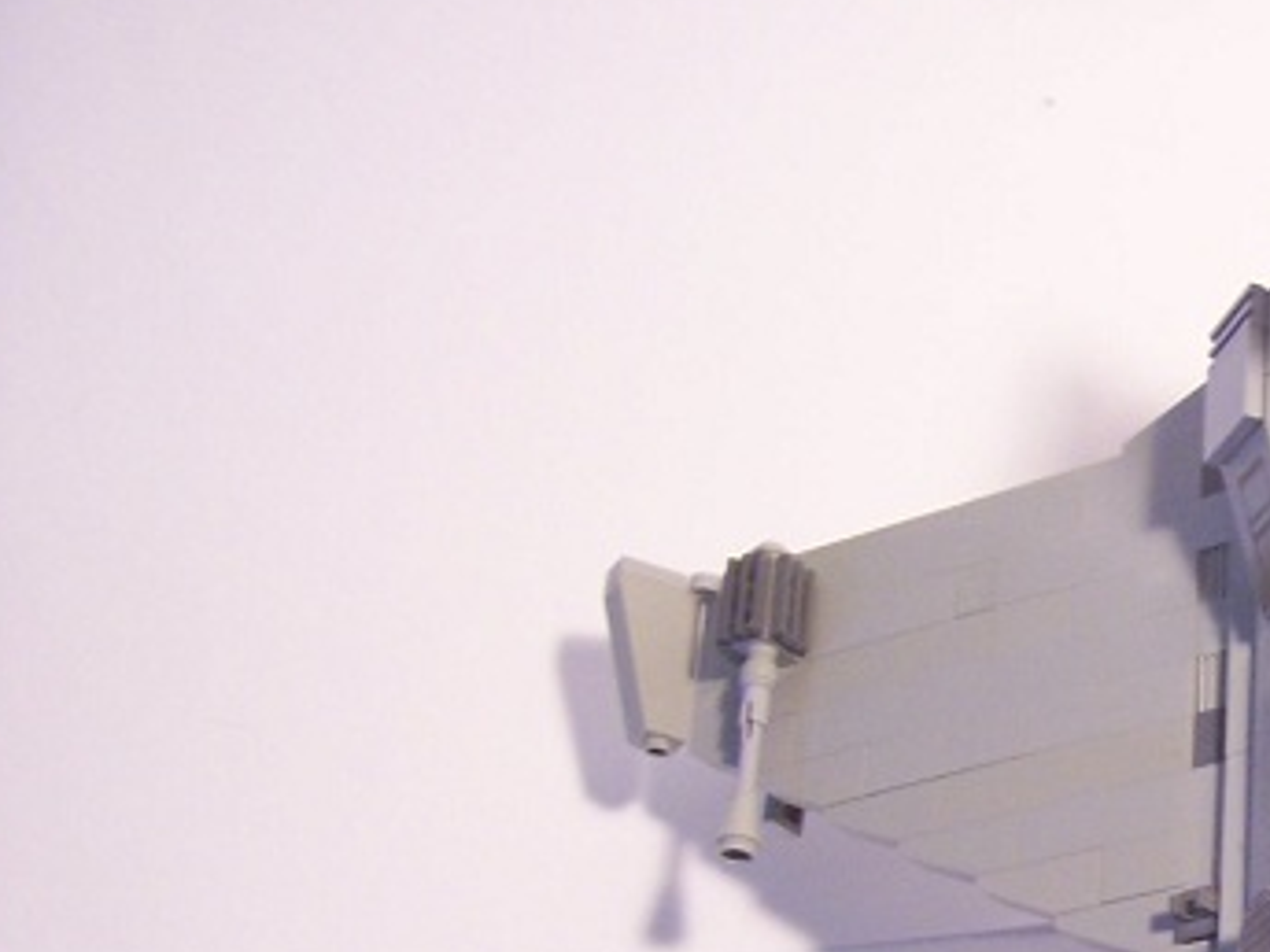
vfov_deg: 18.2
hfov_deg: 23.1
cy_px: 930
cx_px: 1425
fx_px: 2898
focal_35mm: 79
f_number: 2.7
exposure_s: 1/20
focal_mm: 5.6
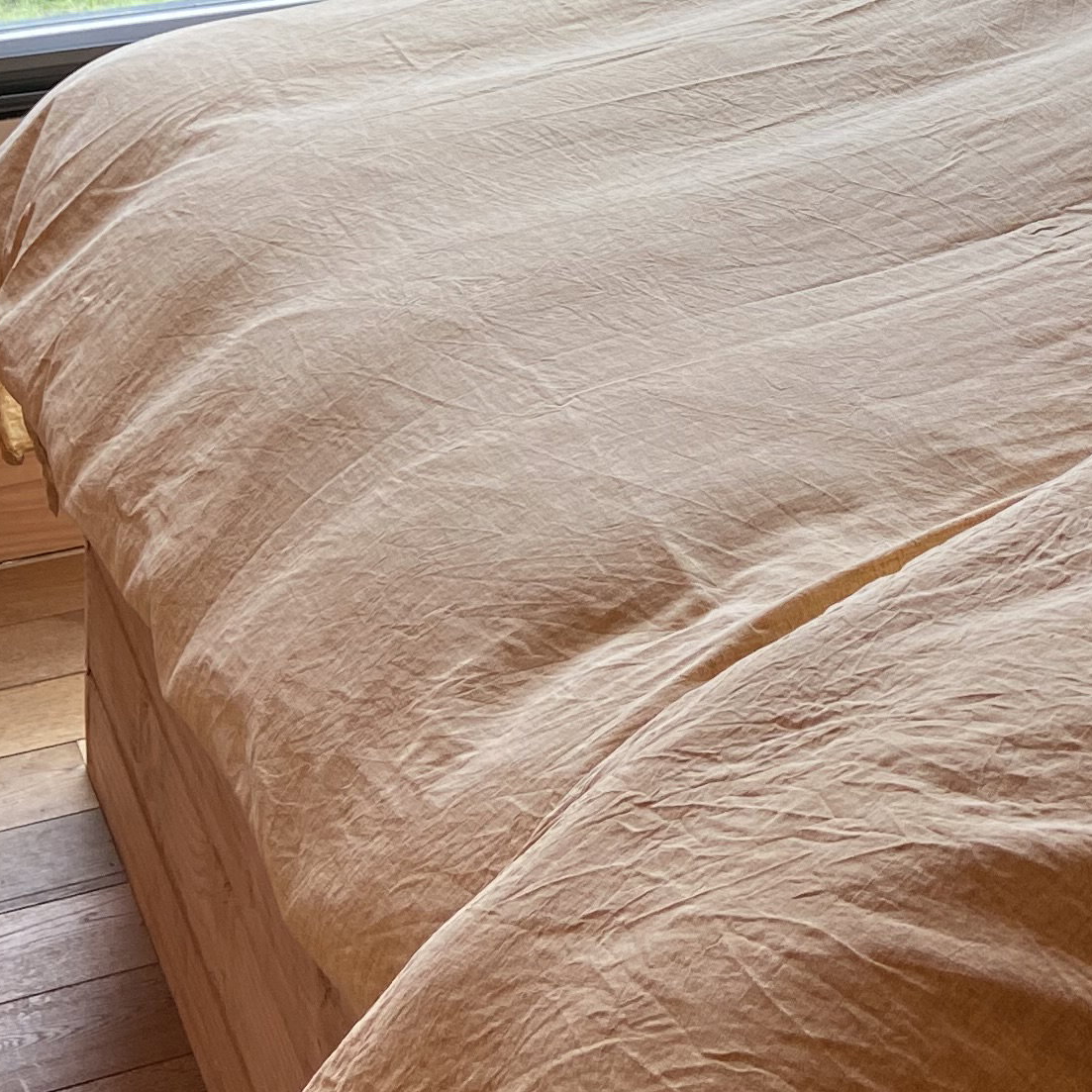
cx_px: 1057
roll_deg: -0.1
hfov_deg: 20.1
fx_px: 2998
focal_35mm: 84
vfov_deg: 19.3
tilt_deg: -10.3
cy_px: -253
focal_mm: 4.25
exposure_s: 1/161
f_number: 1.8
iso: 32
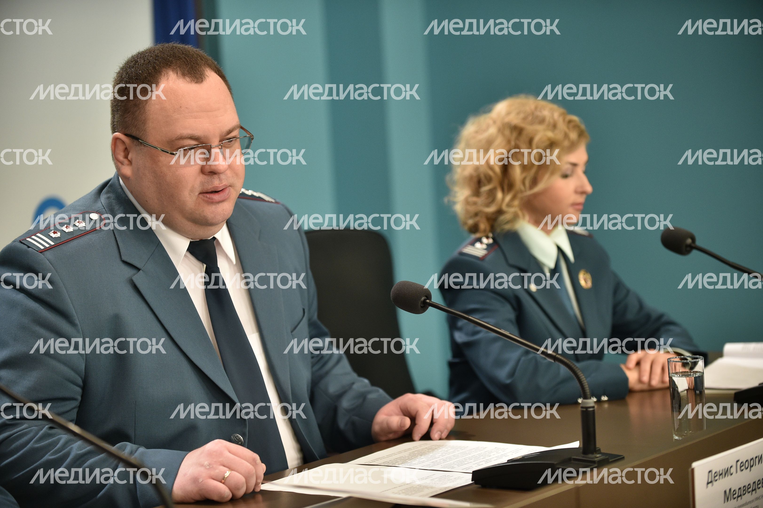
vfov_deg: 13.4
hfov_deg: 20.0
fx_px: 2161
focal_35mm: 102
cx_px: 382
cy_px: 254
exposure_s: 1/320
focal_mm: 102
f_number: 4
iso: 1600
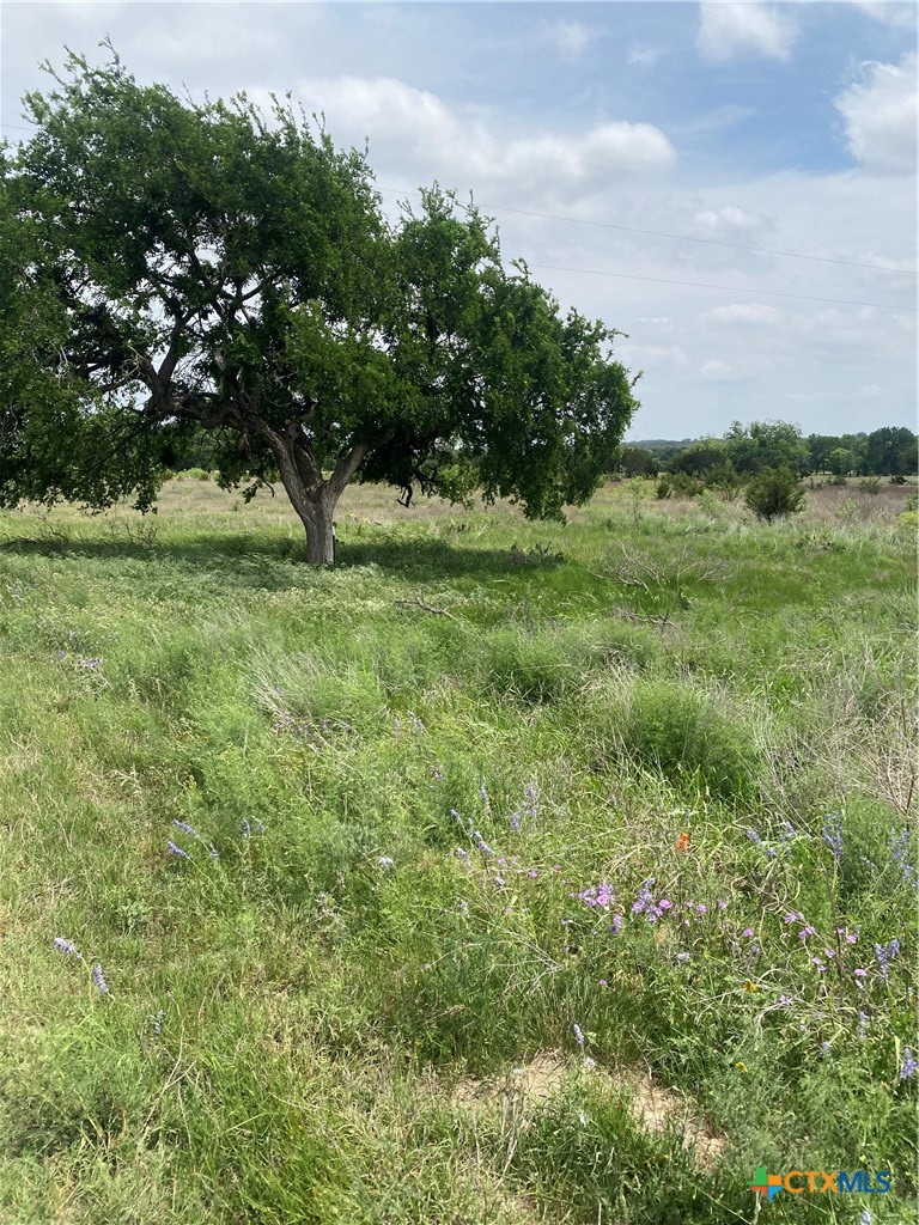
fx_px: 920
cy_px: 612
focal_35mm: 26
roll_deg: -1.5
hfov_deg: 53.1
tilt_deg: -7.5
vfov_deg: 67.3
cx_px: 460
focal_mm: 4.25
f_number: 1.8
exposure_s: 1/3205
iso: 32
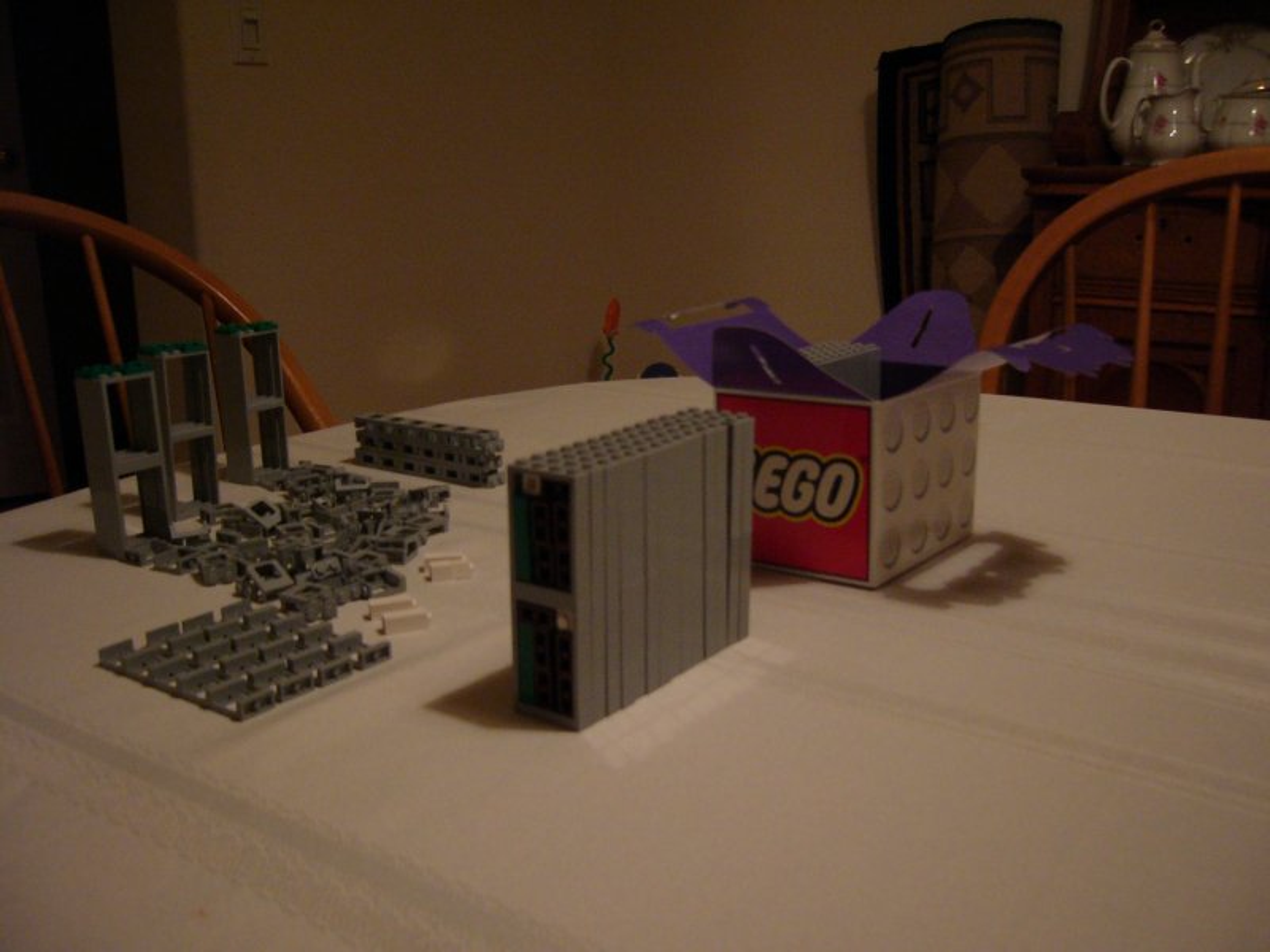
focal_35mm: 35
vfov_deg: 40.7
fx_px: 1284
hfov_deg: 52.6
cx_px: 635
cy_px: 476
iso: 200
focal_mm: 5.8
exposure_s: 1/8
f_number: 2.8
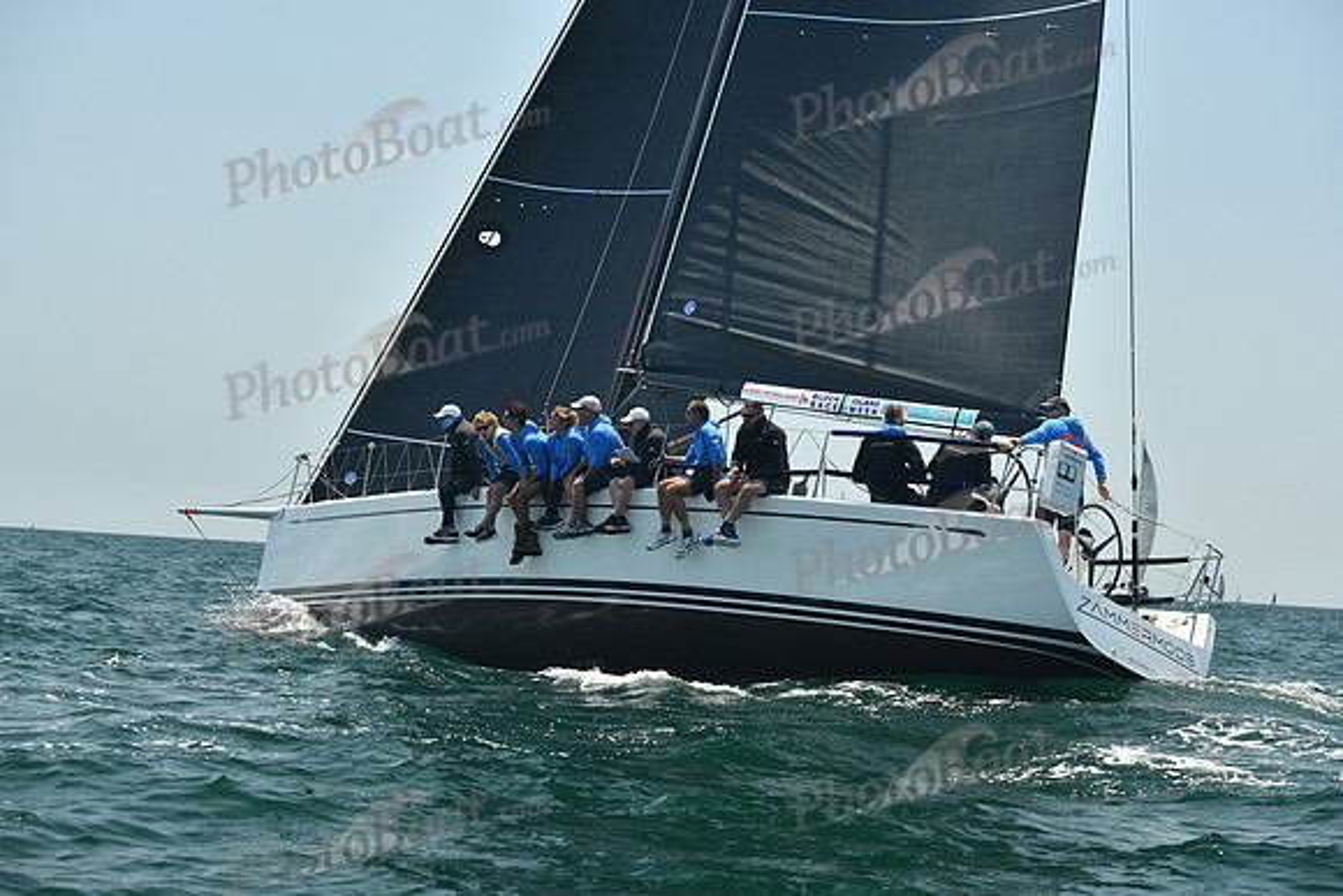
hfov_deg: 28.8
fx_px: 2612
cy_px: 448
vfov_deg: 19.5
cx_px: 672
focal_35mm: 70
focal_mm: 70
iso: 320
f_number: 5.6
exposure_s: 1/640
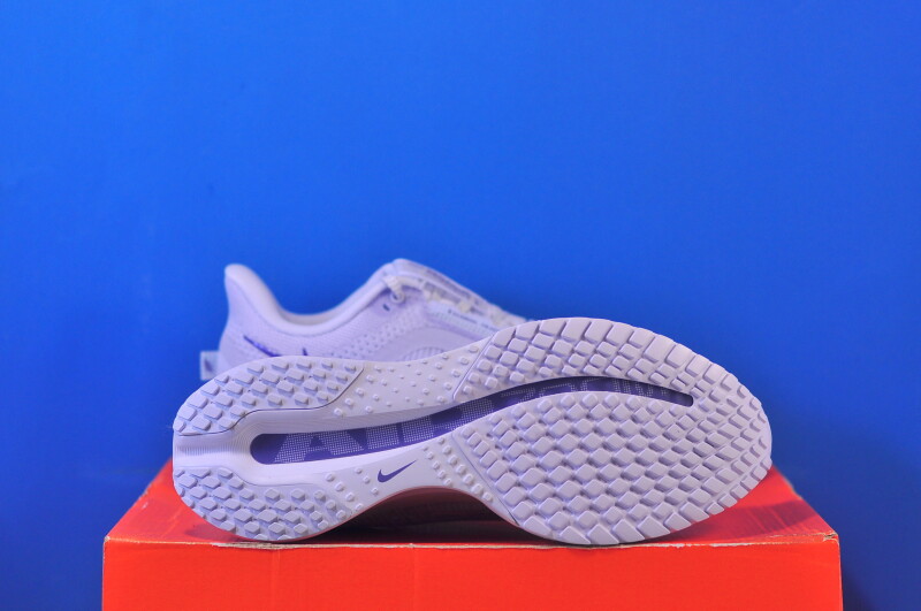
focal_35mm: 75
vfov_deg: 18.1
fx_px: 1916
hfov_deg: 27.0
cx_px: 460
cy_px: 306
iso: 250
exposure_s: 1/320
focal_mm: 50
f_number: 2.8
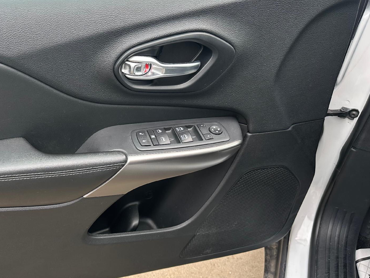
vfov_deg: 42.9
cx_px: 117
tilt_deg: -37.3
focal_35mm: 33
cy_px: 136
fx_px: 353
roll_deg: +1.1
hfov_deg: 54.0
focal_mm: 6.86
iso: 64
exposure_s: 1/216
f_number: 1.78
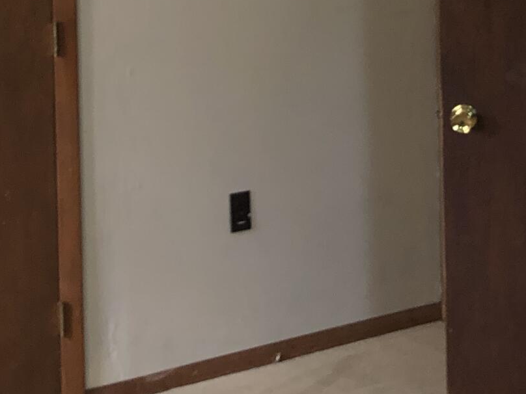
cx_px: 121
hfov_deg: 18.8
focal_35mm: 104
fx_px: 1580
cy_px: -163
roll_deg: +0.7
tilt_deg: -1.4
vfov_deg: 13.5
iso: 20
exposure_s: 1/25
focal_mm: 3.99
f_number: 1.8
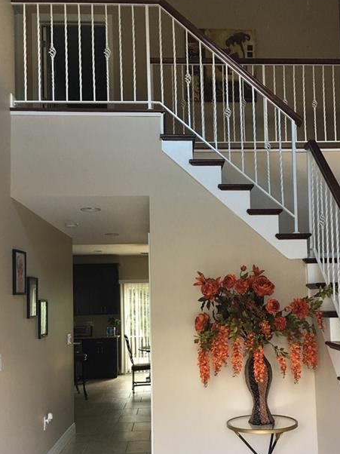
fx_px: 485
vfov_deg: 49.7
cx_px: 204
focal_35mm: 37
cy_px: 281
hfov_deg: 38.5
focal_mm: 4.15
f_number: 2.2
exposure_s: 1/30
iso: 40
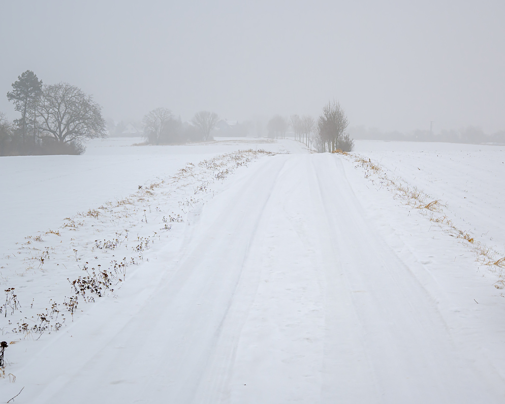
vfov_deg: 18.1
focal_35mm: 85
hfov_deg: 22.5
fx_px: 1270
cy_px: 202
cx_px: 281
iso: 200
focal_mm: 50
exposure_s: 1/350
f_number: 6.7
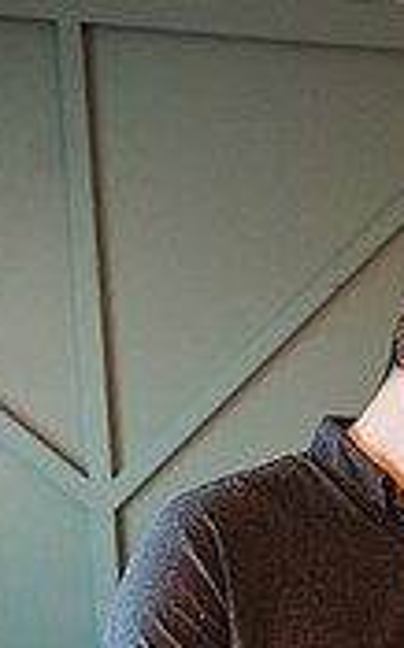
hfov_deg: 19.5
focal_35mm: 63
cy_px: 537
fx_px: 1113
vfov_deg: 31.5
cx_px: 471
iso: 1250
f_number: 2.2
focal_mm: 24
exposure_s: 1/160
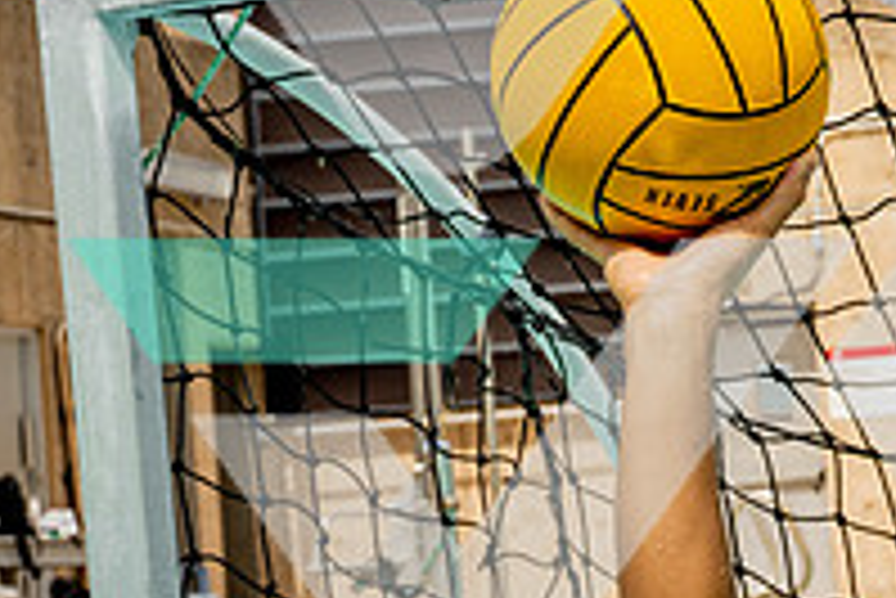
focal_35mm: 175
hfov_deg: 11.4
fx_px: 4359
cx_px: 1216
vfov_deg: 7.8
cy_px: 479
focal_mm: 60
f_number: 9
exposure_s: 1/250
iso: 50
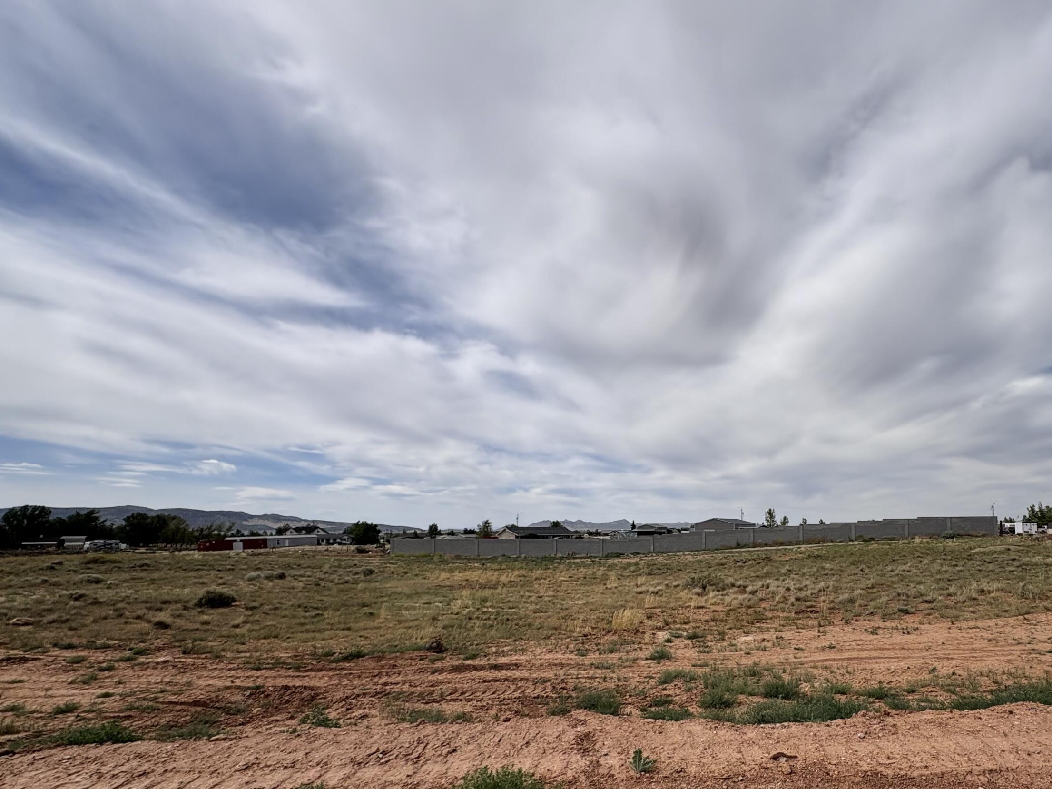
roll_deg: +1.4
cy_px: 497
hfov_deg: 81.8
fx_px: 577
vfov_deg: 67.5
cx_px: 702
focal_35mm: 19
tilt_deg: +5.1
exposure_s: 1/4630
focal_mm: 2.22
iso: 50
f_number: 2.2
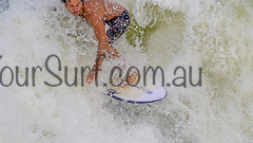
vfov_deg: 0.6
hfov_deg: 1.1
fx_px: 13605
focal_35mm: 2028
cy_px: 62
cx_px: 91
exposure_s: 1/2000
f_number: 11
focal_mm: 800
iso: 360
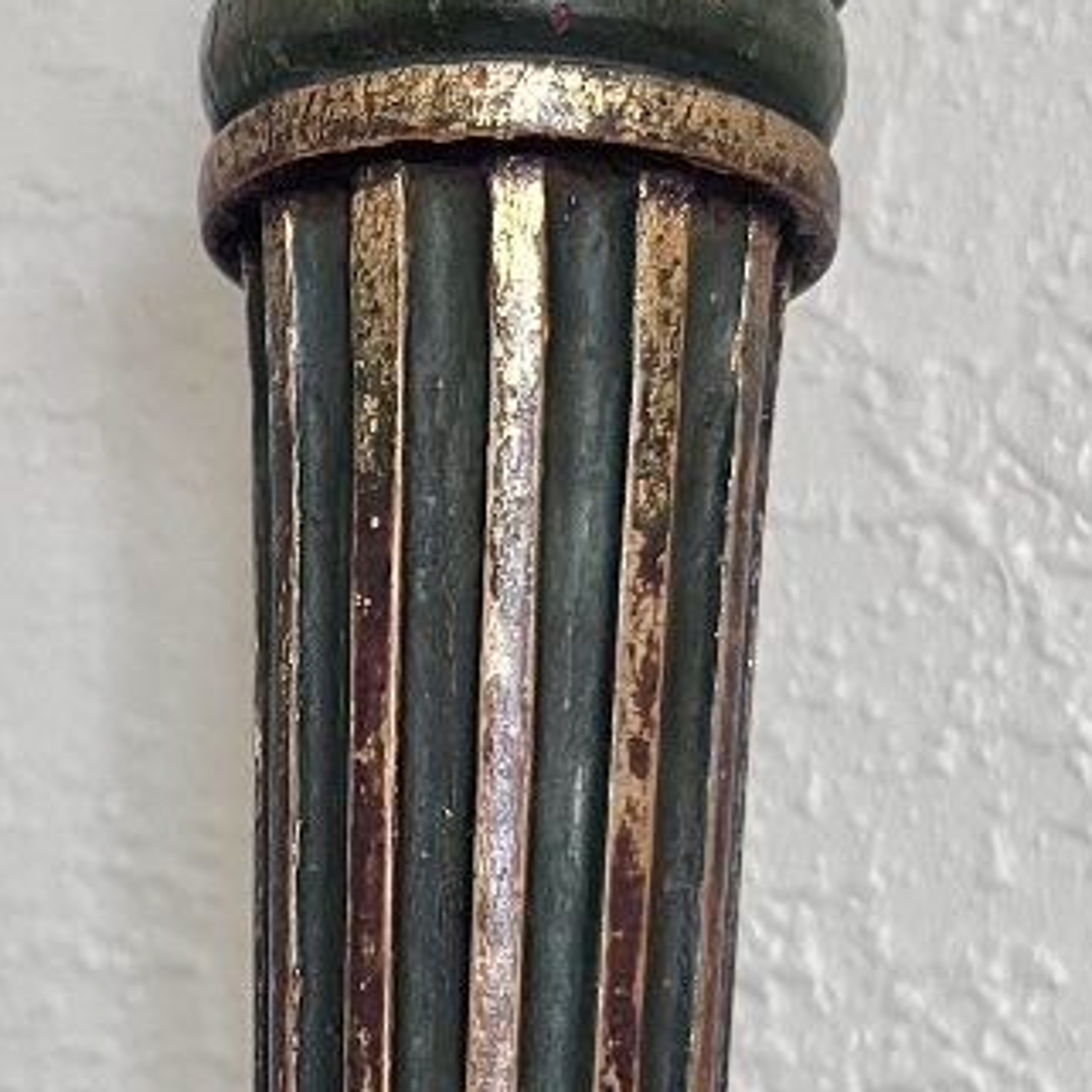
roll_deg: -0.9
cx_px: 330
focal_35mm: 86
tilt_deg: +0.3
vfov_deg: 19.6
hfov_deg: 20.1
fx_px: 3069
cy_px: 1106
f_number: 1.6
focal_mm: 5.1
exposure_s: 1/60
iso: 250
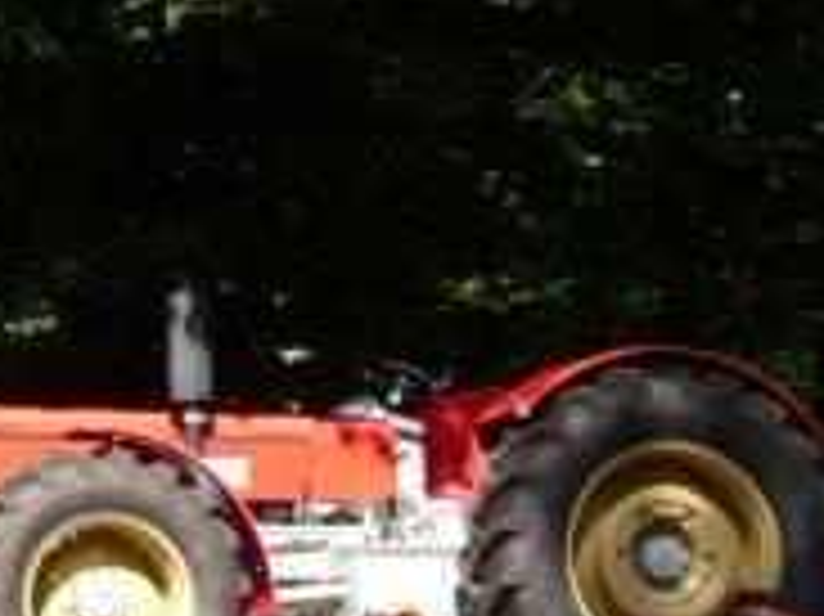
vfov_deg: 10.5
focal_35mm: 140
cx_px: -464
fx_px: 3330
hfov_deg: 13.2
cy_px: 549
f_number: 3.5
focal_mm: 5.3
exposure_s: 1/320
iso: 100
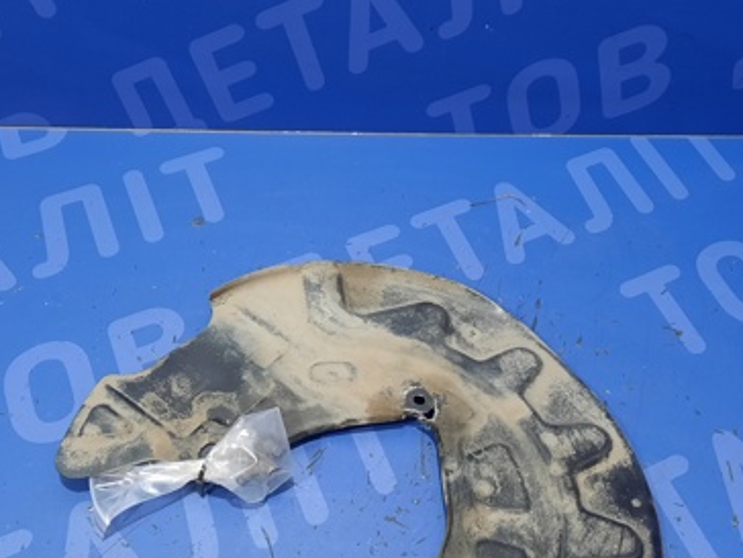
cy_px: 423
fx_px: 944
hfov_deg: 42.9
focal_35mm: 44
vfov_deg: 32.2
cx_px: 349
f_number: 2
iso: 250
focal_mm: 4.6
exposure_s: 1/30
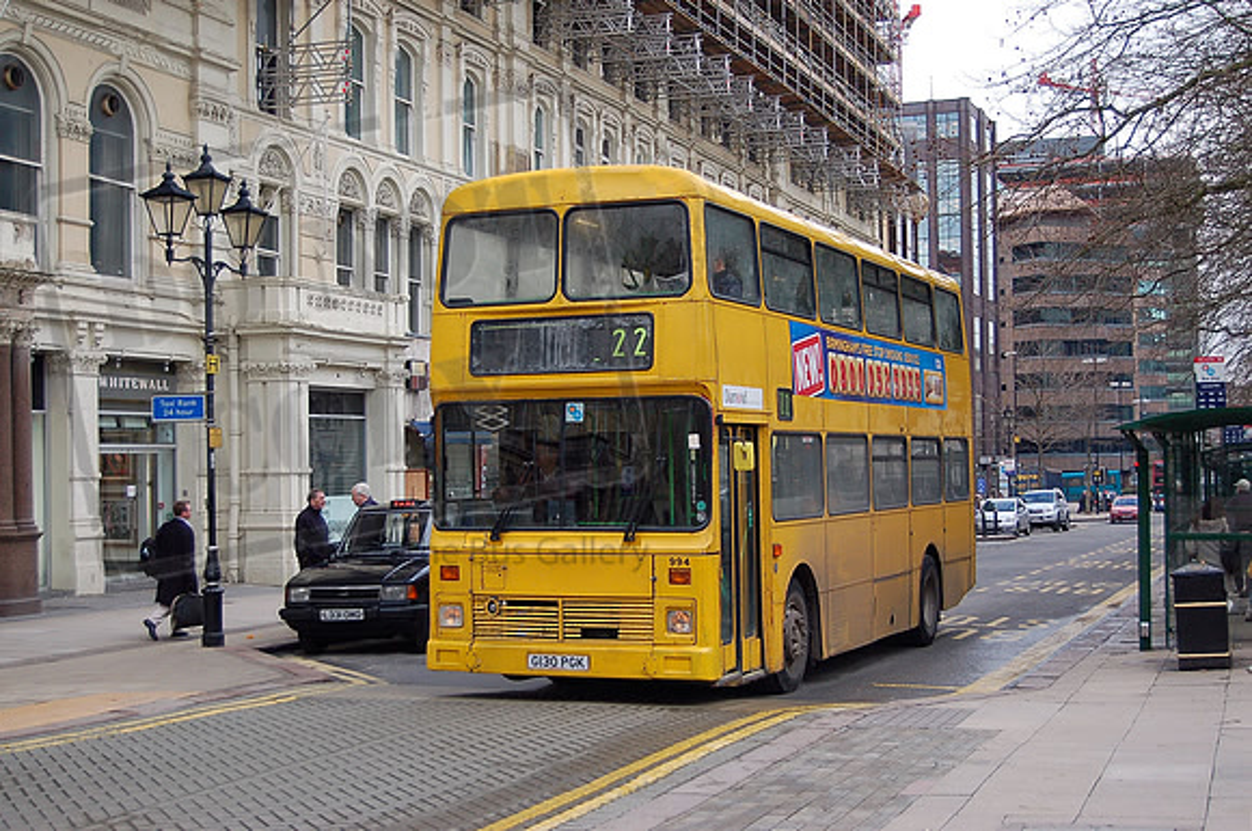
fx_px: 1823
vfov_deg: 25.7
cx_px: 626
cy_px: 416
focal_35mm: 52
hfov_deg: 37.9
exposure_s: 1/500
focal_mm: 35
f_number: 4.8
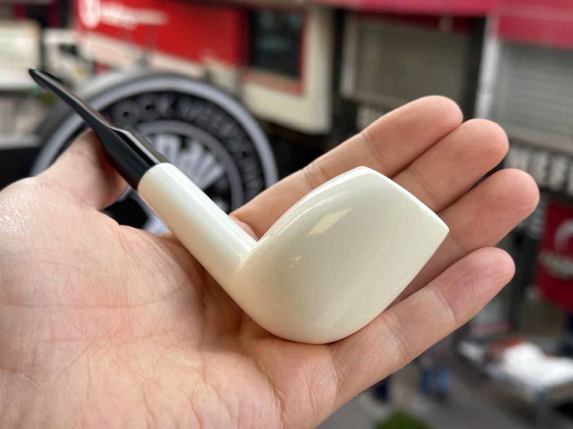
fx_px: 795
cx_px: 286
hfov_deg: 39.7
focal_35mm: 48
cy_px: 214
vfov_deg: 30.3
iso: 64
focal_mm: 6.86
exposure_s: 1/399
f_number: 1.78
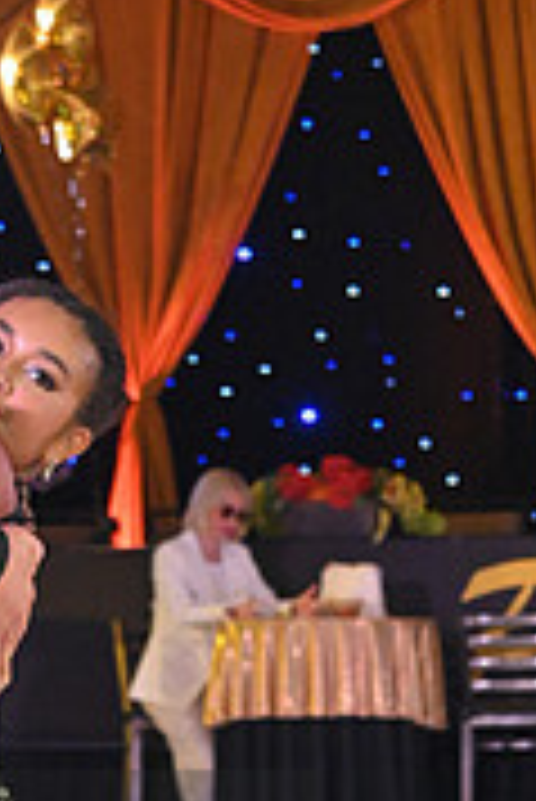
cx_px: -300
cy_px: 922
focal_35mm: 163
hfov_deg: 8.2
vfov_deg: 12.3
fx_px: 3633
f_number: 5
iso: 3200
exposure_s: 1/400
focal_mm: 50
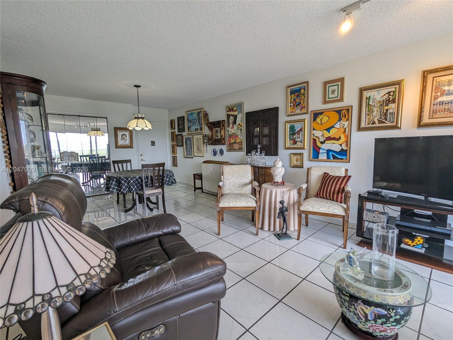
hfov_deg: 94.5
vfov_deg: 78.1
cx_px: 226
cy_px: 170
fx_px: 209
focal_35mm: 16
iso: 59
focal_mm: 2.35
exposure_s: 1/60
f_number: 2.2
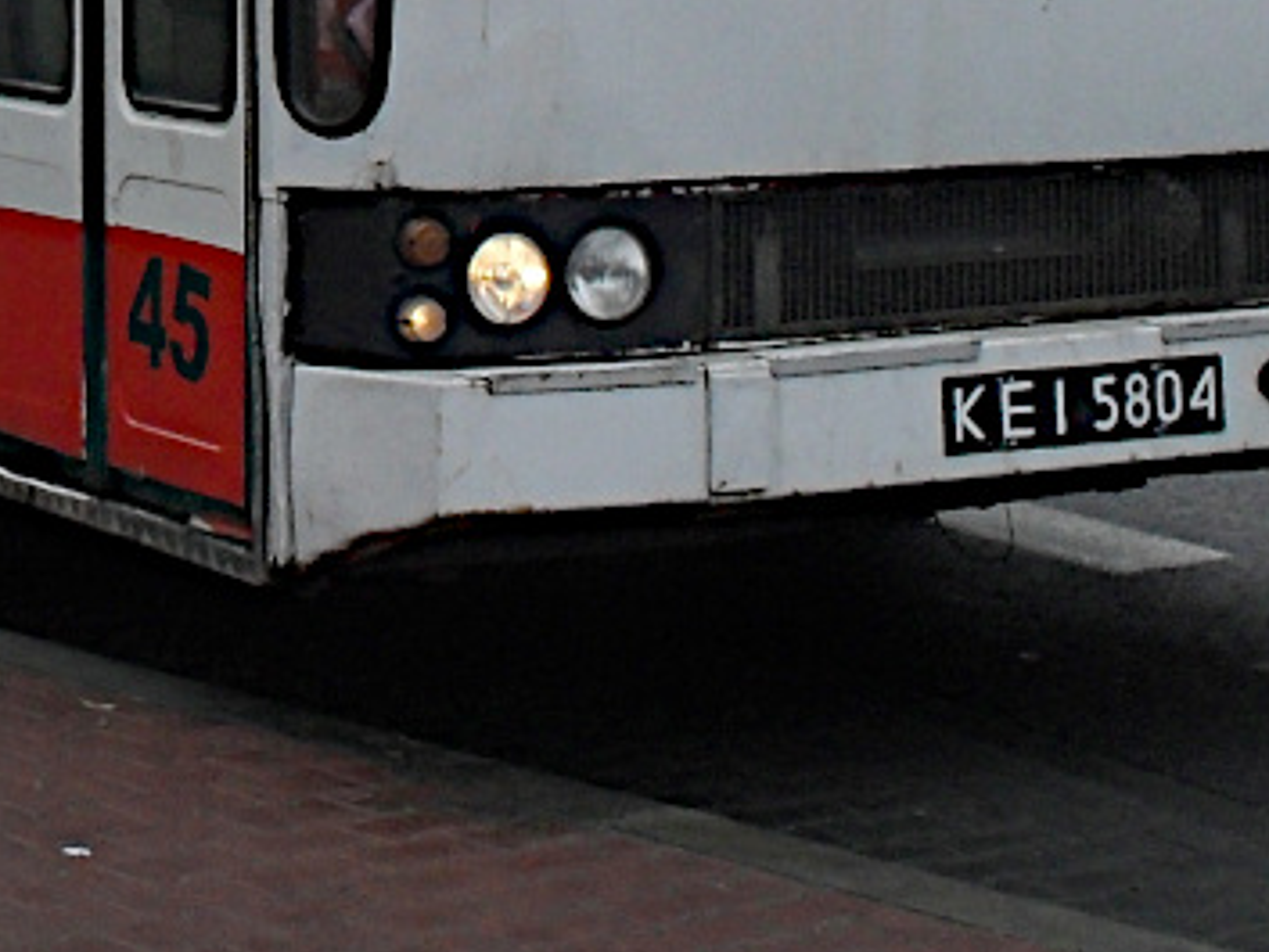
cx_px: -122
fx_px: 4731
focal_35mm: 129
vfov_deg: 11.1
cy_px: -485
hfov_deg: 14.9
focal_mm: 6.3
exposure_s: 1/60
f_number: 8.3
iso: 80
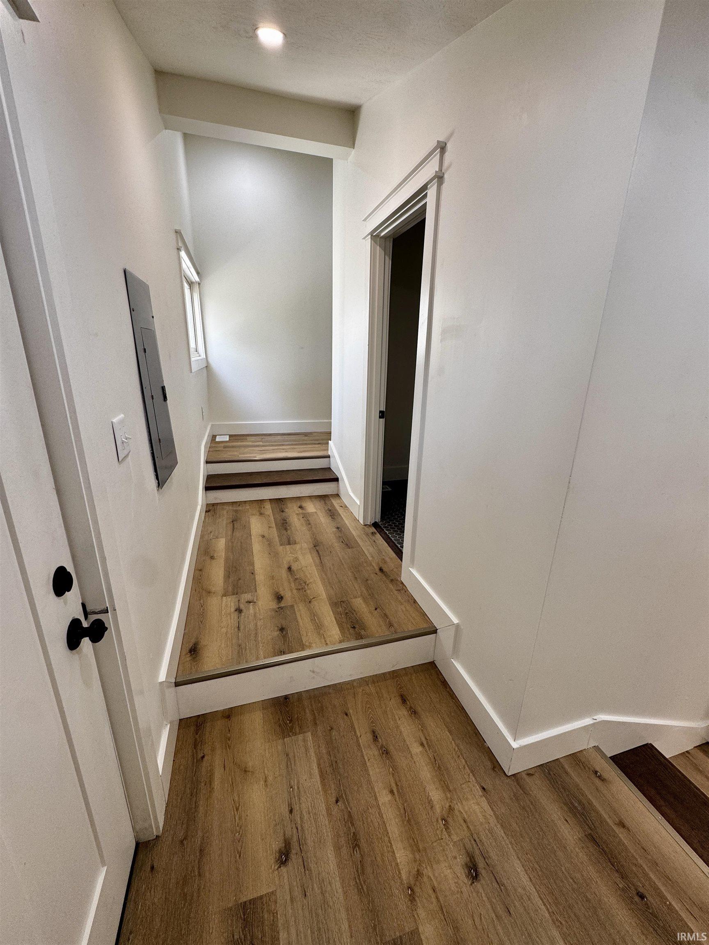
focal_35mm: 14
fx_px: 382
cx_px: 354
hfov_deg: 85.7
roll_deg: -0.4
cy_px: 472
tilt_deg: -18.0
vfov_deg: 102.1
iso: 100
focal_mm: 2.22
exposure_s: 1/99
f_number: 2.2
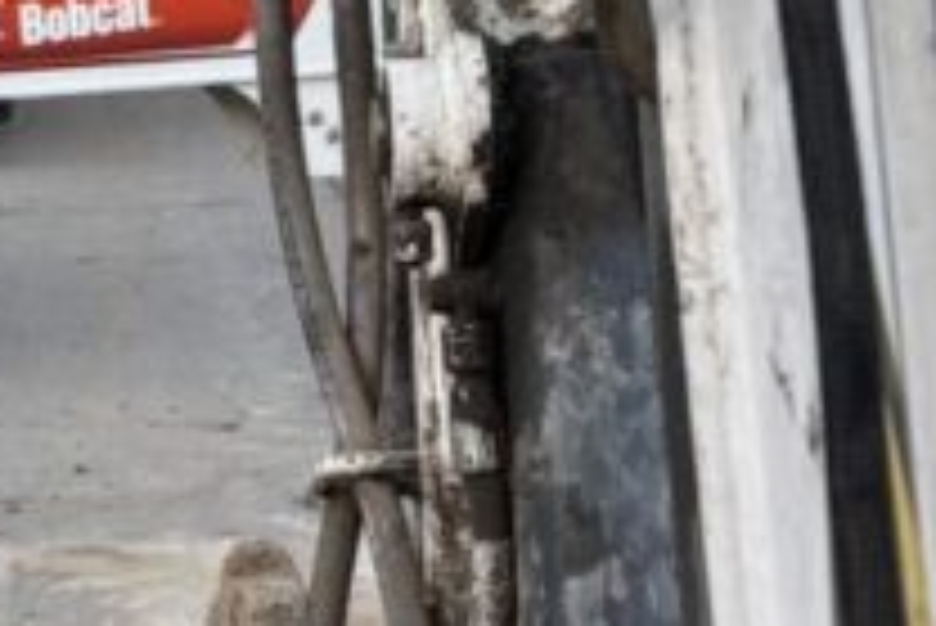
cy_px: 338
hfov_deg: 10.6
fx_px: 4865
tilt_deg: -6.0
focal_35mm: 187
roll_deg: +1.0
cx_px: -500
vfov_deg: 7.4
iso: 64
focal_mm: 5.96
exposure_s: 1/191
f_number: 1.6
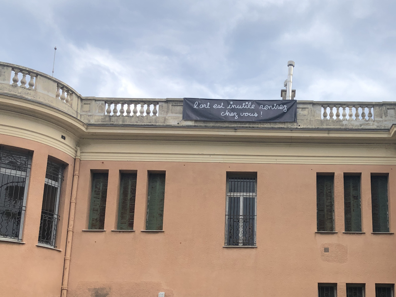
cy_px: 224
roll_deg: -0.5
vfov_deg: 30.4
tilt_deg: +14.6
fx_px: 538
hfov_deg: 39.3
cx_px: 297
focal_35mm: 47
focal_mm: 3.99
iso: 20
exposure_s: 1/1297
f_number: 1.8
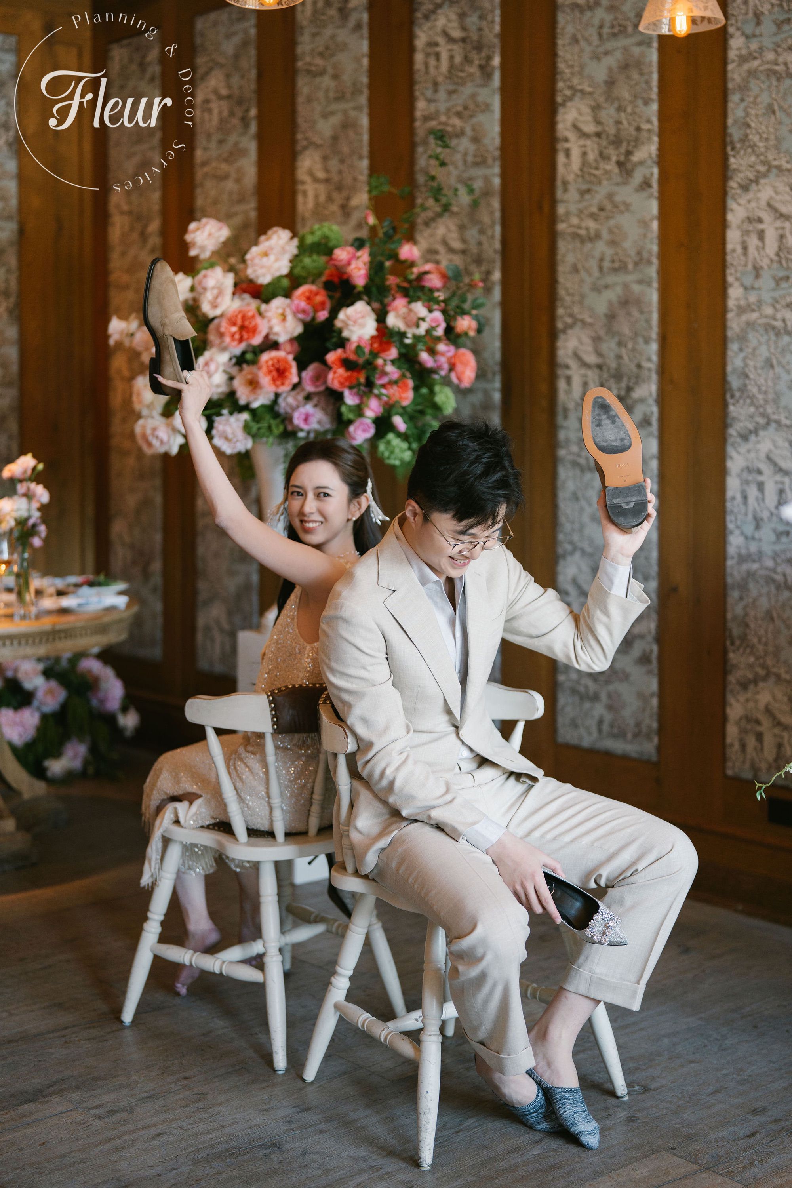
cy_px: 594
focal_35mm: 50
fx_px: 1650
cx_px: 396
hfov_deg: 27.0
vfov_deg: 39.6
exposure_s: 1/250
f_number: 1.4
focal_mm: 50
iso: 400
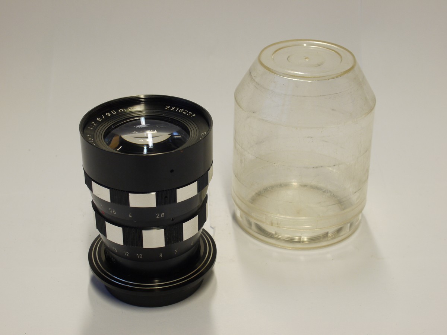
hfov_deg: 32.2
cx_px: 224
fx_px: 775
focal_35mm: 60
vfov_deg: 24.4
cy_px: 168
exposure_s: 1/20
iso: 400
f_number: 9
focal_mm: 30
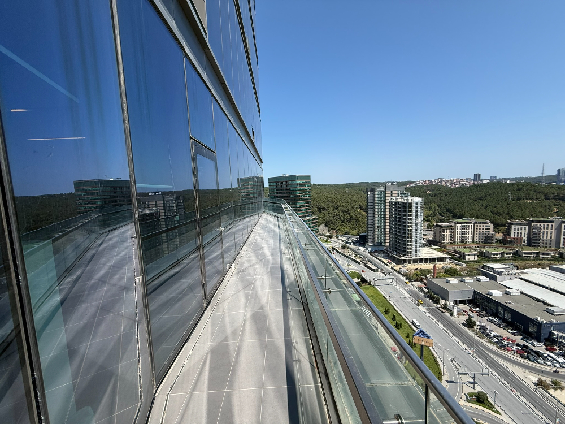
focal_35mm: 14
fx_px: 229
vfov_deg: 85.7
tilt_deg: -4.0
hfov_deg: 102.1
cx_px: 282
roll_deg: +2.3
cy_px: 212
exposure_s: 1/1901
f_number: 2.2
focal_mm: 2.22
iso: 50
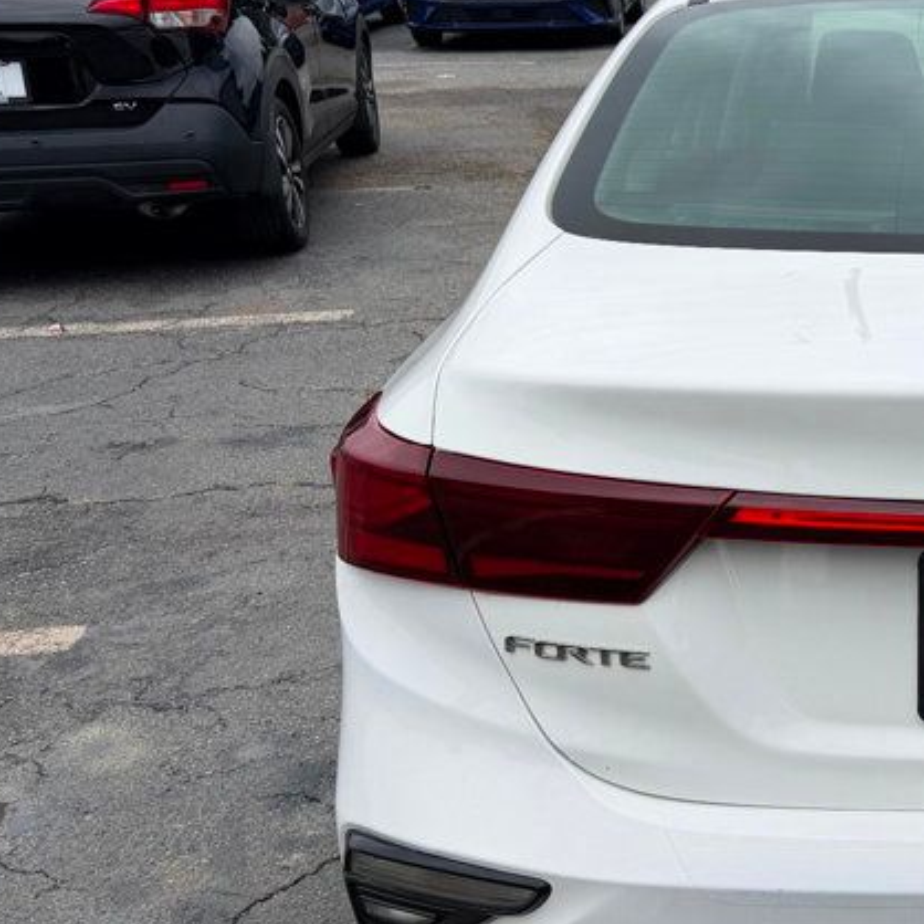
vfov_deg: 32.8
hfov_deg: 28.6
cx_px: 1099
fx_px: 1570
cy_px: 482
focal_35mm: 52
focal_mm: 6.76
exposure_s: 1/4975
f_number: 1.78
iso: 80
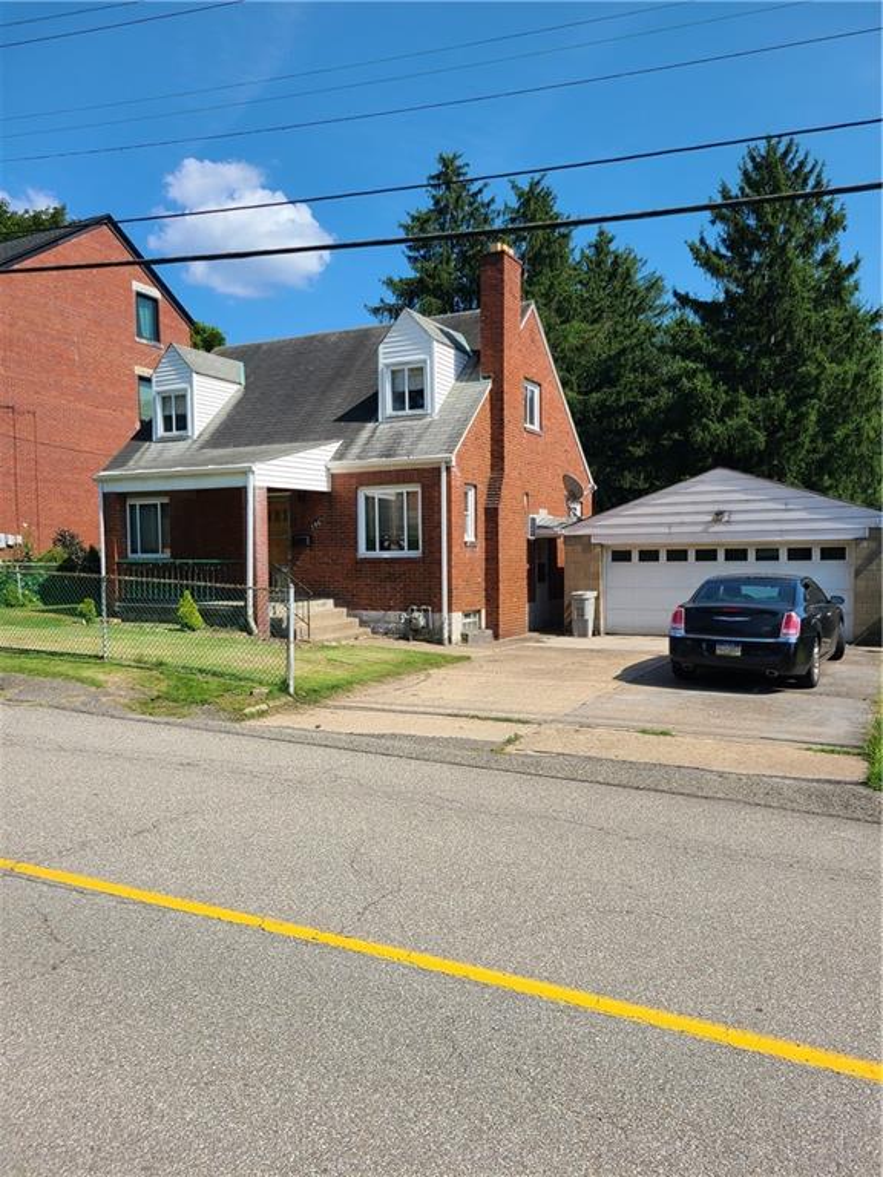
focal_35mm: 26
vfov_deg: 67.3
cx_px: 442
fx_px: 884
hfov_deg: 53.1
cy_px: 588
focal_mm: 5.4
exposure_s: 1/2066
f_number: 1.8
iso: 40
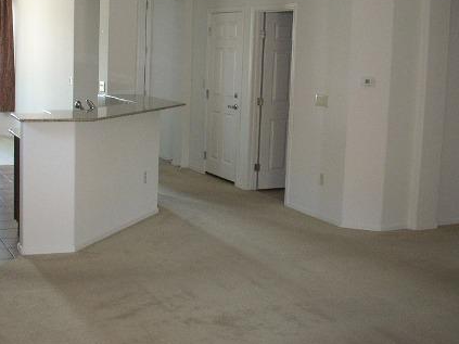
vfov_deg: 26.0
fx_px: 742
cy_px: 123
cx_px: 155
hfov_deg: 34.1
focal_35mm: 56
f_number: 2.8
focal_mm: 6.2
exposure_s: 1/30
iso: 200
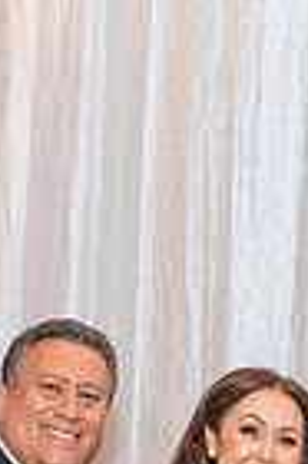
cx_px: 262
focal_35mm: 136
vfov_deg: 13.9
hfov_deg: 10.0
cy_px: 753
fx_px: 1750
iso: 1600
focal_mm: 27
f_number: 3.5
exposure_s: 1/250
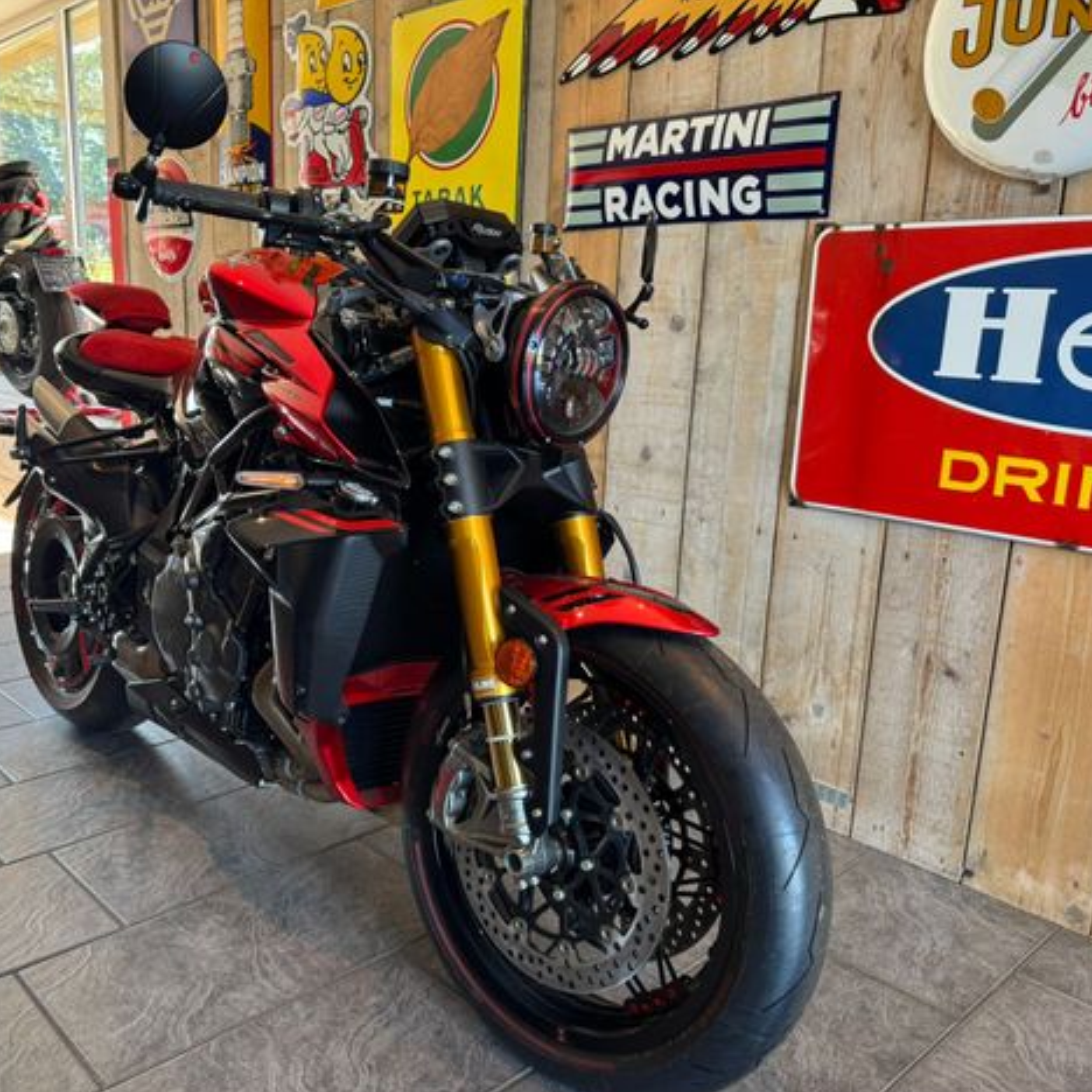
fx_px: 1035
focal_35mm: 29
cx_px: 429
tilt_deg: -13.2
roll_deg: -0.1
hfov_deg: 55.2
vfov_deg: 55.6
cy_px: 558
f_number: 1.78
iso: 100
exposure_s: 1/50
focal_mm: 6.76
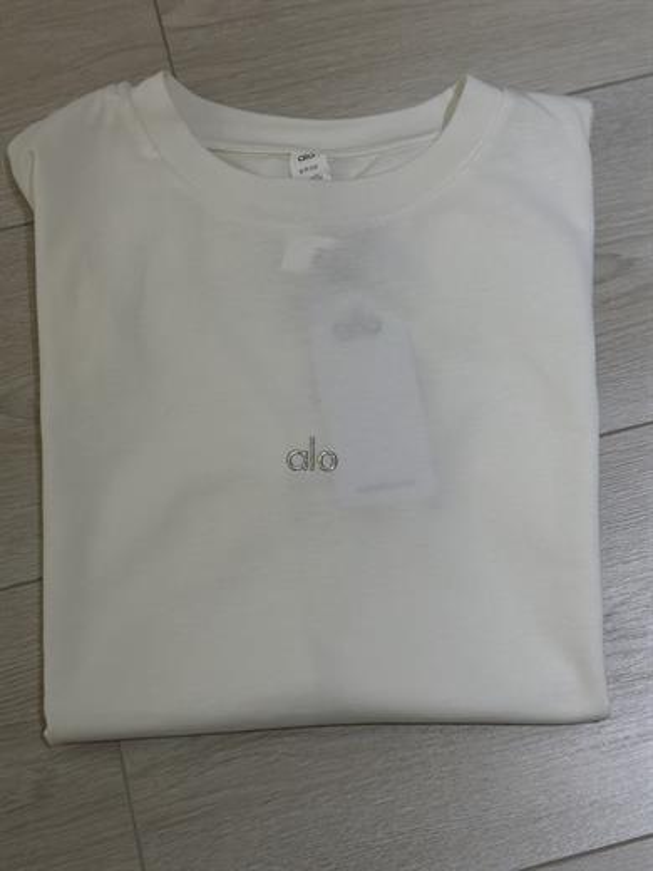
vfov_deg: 39.7
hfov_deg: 30.3
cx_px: 326
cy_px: 436
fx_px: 1207
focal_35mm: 48
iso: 80
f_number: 1.78
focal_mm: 6.86
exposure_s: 1/100
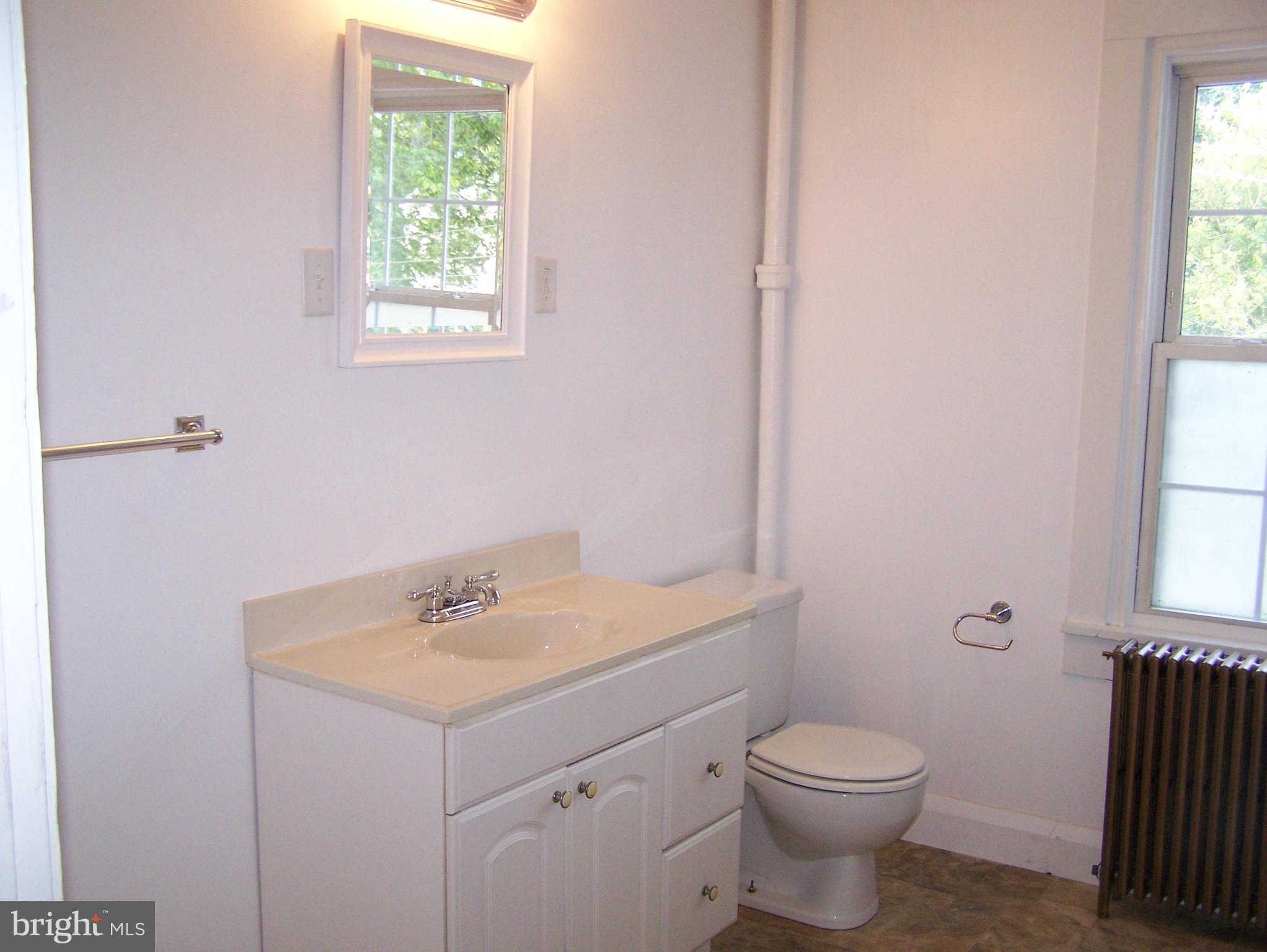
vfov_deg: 37.8
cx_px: 634
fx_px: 1392
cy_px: 476
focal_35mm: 38
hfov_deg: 48.9
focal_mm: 6.3
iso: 160
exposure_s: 1/60
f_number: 2.8
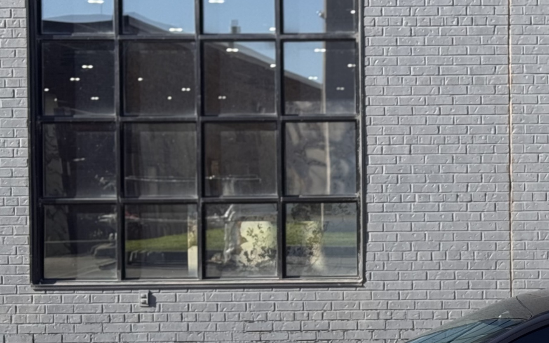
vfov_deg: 11.9
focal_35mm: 110
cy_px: 180
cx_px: 581
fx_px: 1646
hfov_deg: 18.3
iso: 64
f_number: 1.78
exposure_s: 1/1238
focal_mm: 6.76
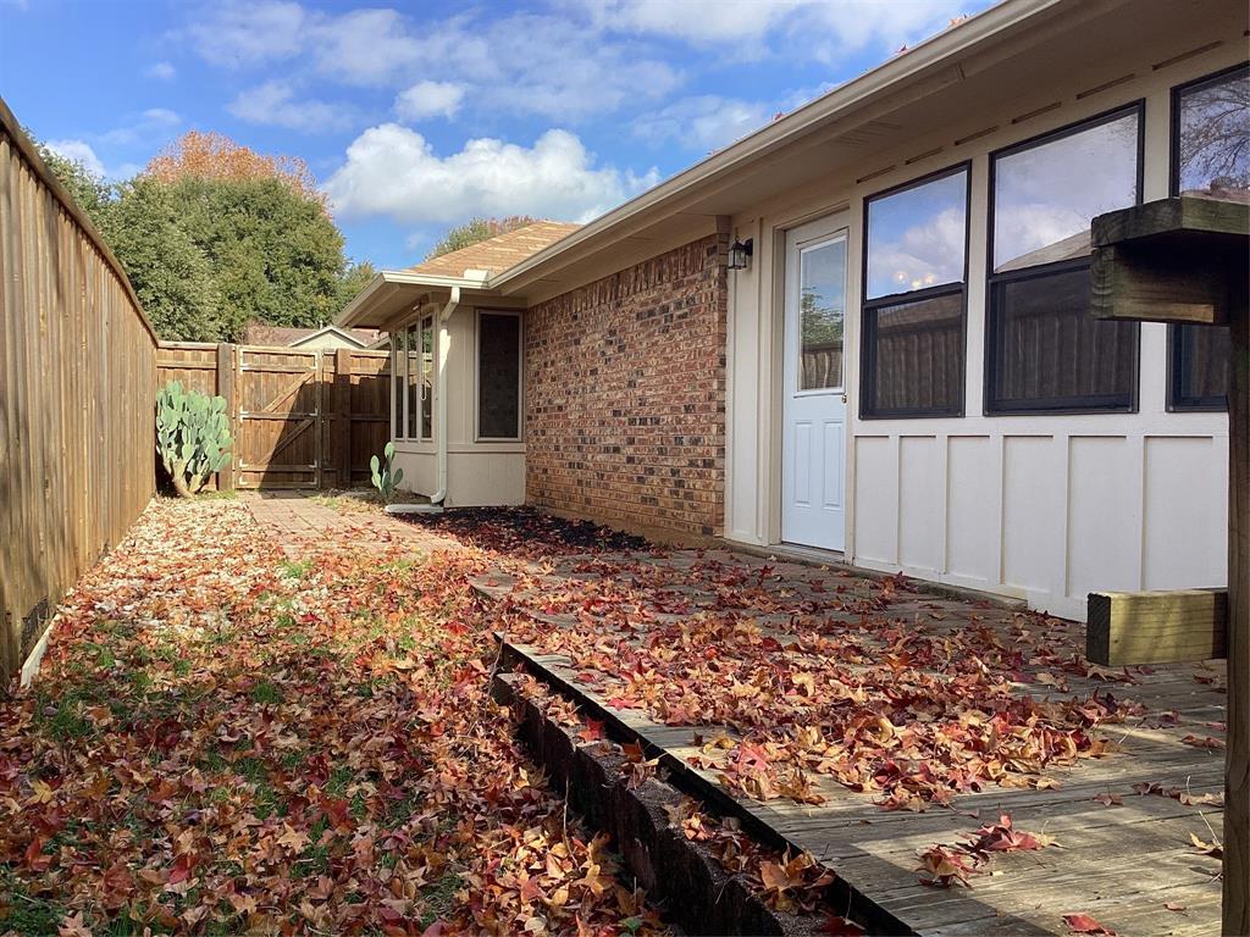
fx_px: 1119
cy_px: 468
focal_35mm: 31
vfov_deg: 45.4
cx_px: 625
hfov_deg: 58.4
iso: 25
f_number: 2.4
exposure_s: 1/509
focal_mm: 3.3
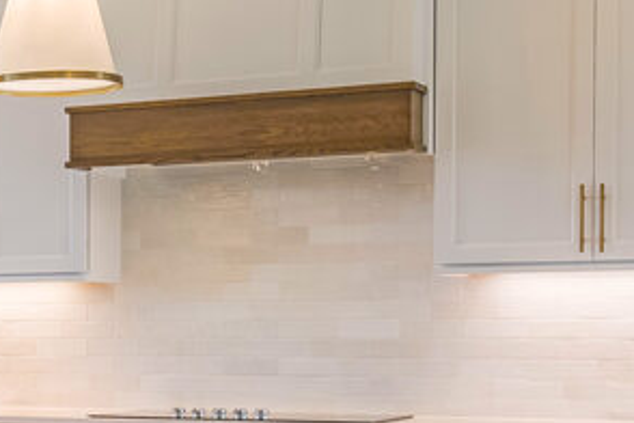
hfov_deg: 17.2
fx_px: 1884
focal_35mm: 107
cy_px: 330
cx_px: -321
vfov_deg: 12.7
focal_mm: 35
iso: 125
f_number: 6.3
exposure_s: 1/50
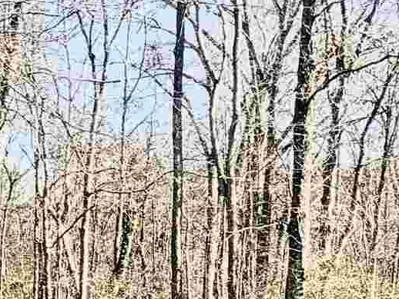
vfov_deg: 17.2
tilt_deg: -1.7
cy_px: 329
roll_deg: -0.6
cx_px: -238
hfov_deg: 19.7
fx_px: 957
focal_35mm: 83
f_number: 2.2
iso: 40
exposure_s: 1/709
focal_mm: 2.22
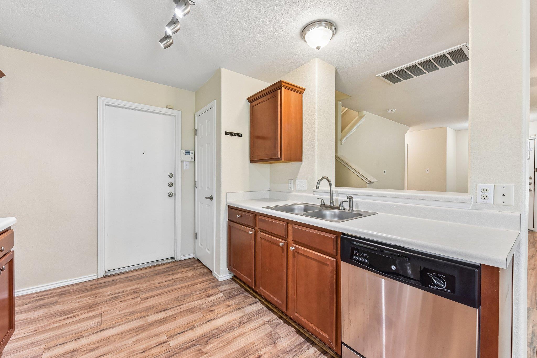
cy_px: 179
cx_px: 268
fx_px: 224
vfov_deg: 77.3
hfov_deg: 100.4
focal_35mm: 15
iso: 450
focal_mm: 15
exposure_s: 1/15
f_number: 8
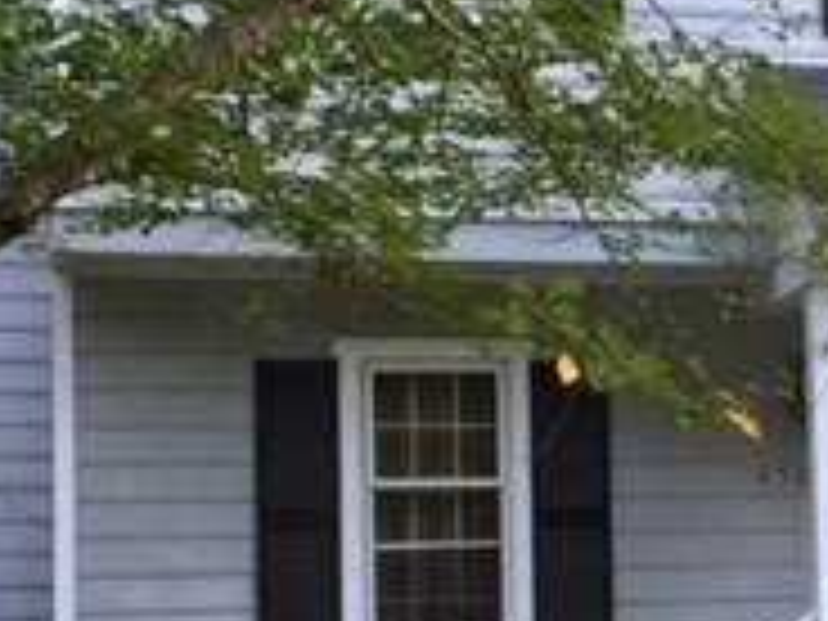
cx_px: 747
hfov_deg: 19.1
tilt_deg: +3.5
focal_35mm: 101
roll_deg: +0.7
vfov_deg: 14.6
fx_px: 2416
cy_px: 504
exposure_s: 1/15
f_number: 2.2
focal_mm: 4.15
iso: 40
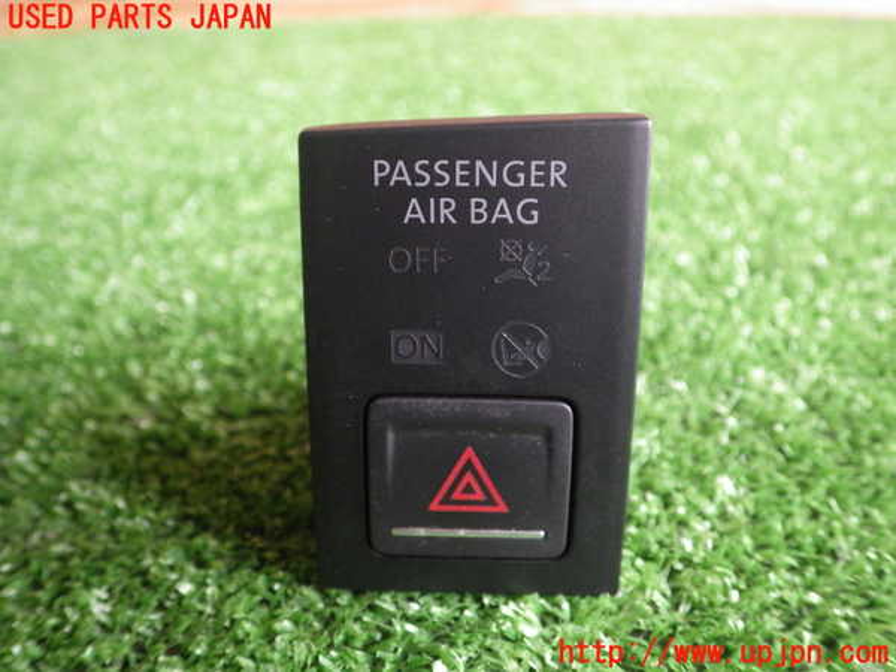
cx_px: 448
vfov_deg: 45.4
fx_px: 802
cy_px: 336
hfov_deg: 58.4
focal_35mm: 31
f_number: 2.3
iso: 640
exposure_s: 1/45
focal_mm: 5.5
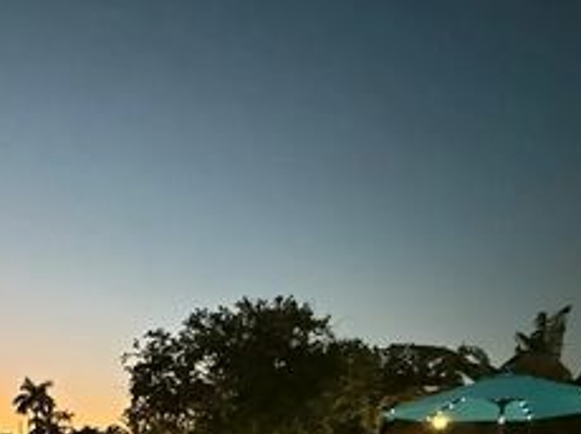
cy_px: 558
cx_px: 71
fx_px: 654
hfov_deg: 44.1
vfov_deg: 29.8
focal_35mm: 39
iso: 1250
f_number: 2.2
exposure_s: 1/40
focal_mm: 2.22
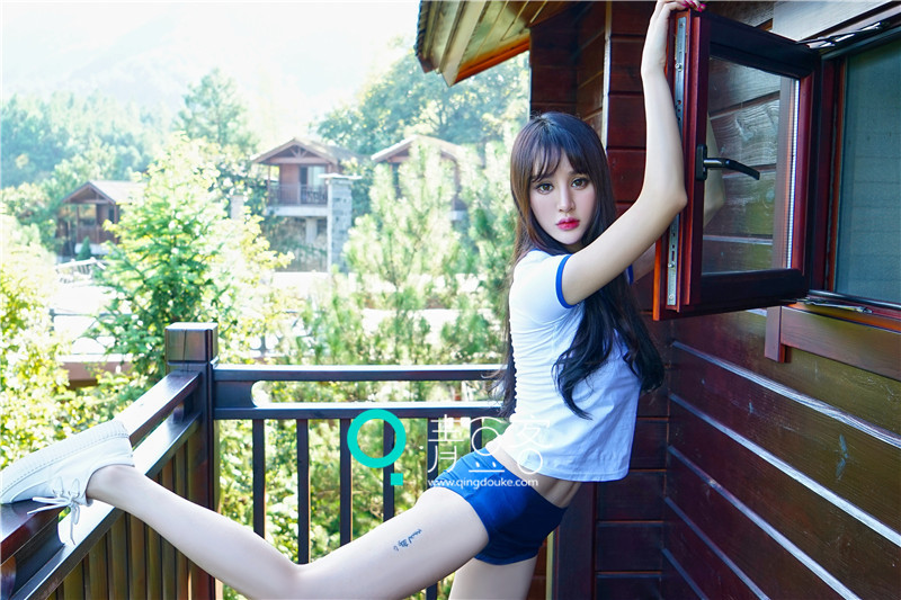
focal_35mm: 36
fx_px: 901
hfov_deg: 53.1
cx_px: 450
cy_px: 300
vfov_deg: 36.9
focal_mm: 24
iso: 160
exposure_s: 1/90
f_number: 4
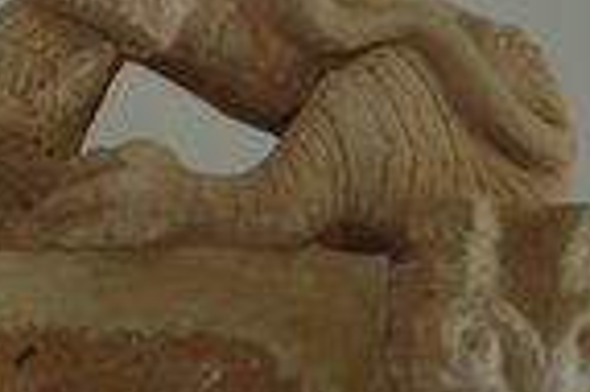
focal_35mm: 166
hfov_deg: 11.9
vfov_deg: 8.2
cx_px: -248
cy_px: 37
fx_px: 2717
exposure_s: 1/20
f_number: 4.5
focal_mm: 36
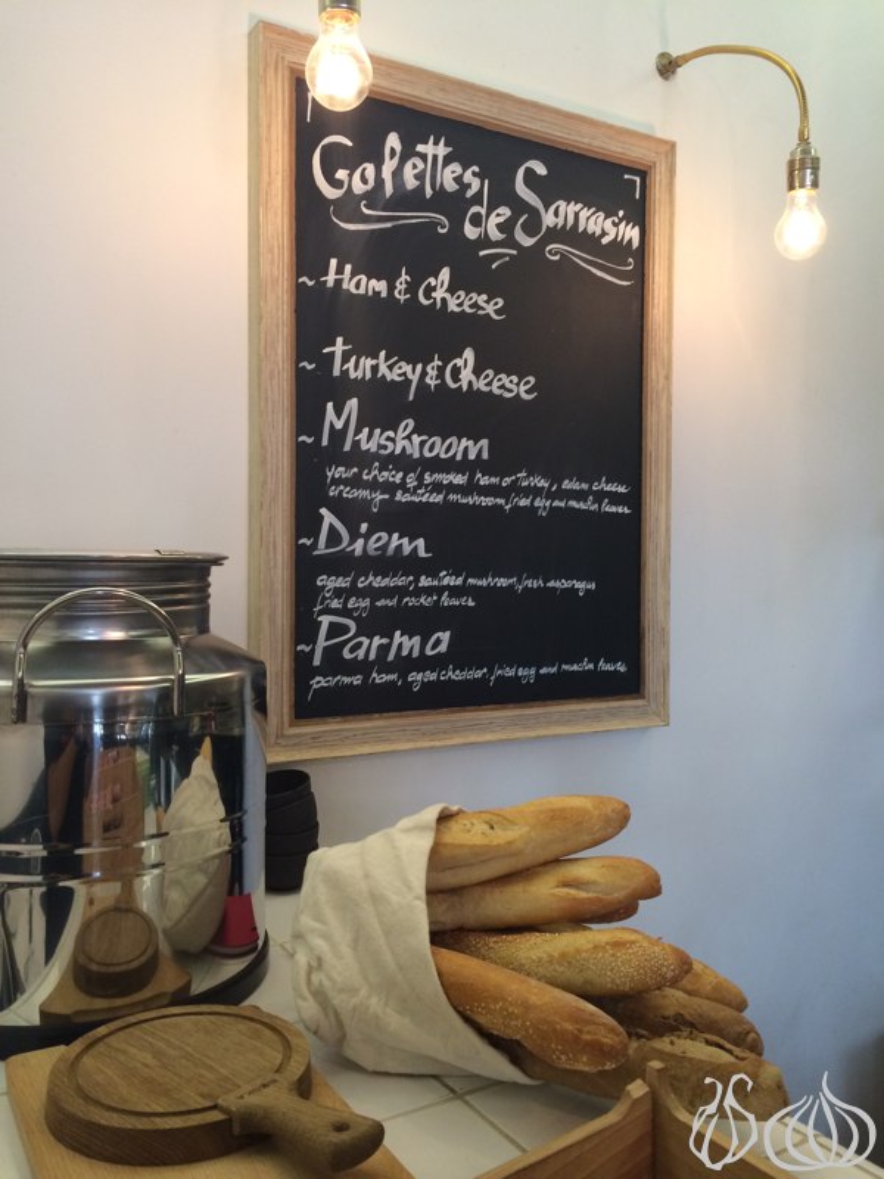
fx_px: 1021
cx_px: 442
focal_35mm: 30
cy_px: 590
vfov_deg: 60.0
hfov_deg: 46.8
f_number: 2.2
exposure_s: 1/33
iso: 80
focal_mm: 4.12
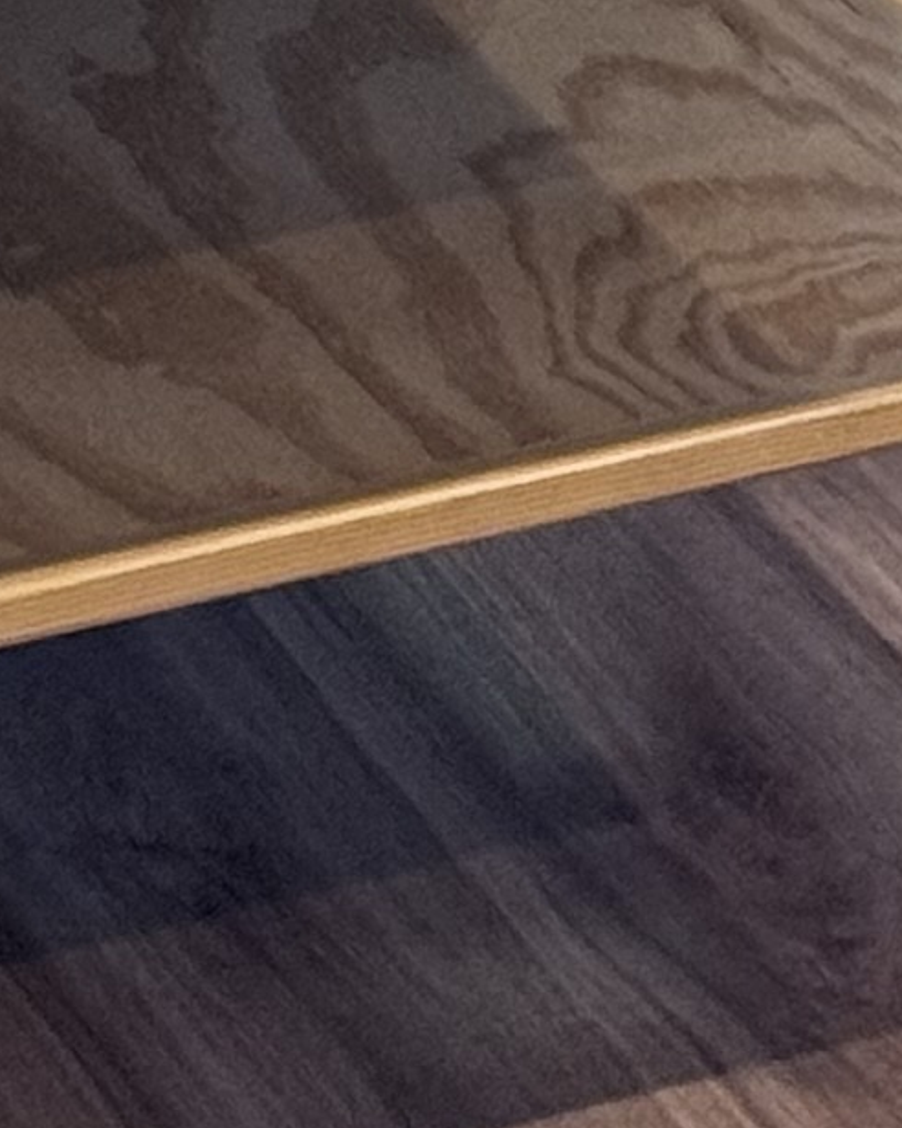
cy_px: -2471
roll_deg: +1.1
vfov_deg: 5.8
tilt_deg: -7.5
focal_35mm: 307
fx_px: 10244
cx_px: 2114
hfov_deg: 4.9
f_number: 1.78
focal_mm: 6.76
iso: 320
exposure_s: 1/40
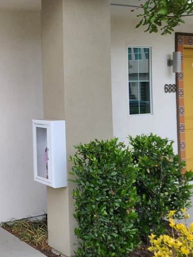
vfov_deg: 39.5
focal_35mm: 48
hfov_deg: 27.6
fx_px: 357
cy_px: 105
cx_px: -22
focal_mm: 7
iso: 16
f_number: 1.8
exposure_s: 1/325
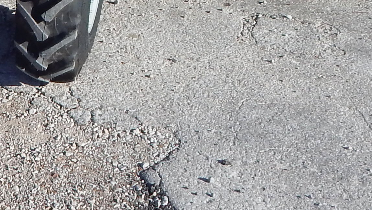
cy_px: -149
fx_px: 947
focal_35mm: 96
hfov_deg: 21.5
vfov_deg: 11.8
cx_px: 11
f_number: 3
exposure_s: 1/1500
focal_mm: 4
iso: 125
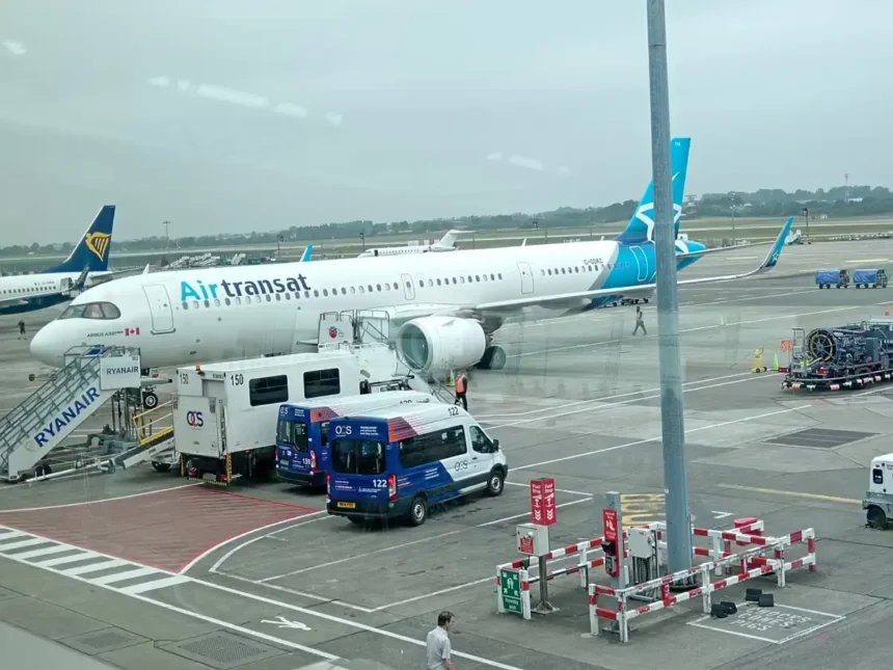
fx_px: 1393
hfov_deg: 35.5
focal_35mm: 54
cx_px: 446
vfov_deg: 27.0
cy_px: 335
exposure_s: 1/323
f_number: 1.9
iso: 100
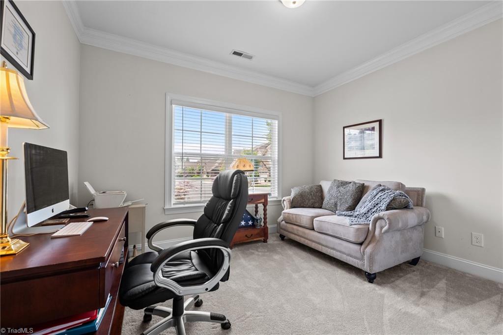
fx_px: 195
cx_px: 252
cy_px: 168
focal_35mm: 14
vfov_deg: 81.1
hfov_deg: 104.3
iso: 200
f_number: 7.1
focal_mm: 14
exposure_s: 1/13
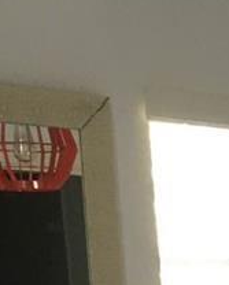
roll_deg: +1.0
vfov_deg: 10.5
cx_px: 505
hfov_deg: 8.8
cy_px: 630
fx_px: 1378
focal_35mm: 163
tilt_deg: -11.0
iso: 80
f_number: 2.2
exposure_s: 1/30
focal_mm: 4.15
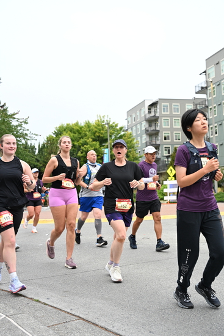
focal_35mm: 46
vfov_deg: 42.7
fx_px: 429
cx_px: 112
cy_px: 168
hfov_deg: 29.3
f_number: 4
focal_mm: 46
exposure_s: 1/800
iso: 1600
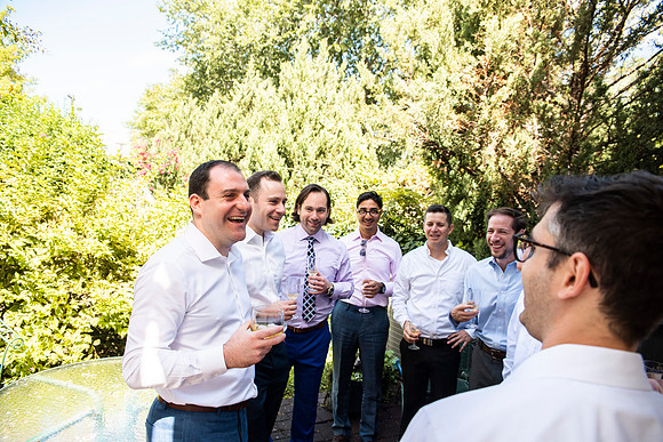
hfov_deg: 73.7
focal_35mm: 24
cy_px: 221
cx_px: 332
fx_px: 442
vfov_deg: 53.2
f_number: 4.5
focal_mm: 24
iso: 100
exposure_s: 1/200
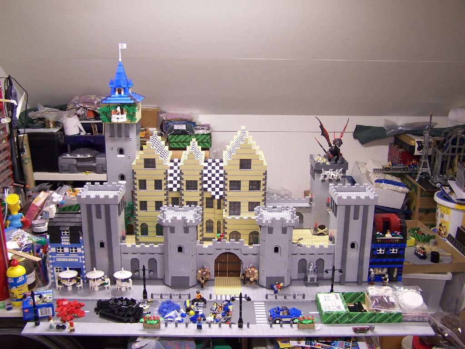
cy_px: 174
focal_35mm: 38
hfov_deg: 49.0
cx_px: 232
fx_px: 510
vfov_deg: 37.7
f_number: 2.8
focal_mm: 6.3
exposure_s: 1/6
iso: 80
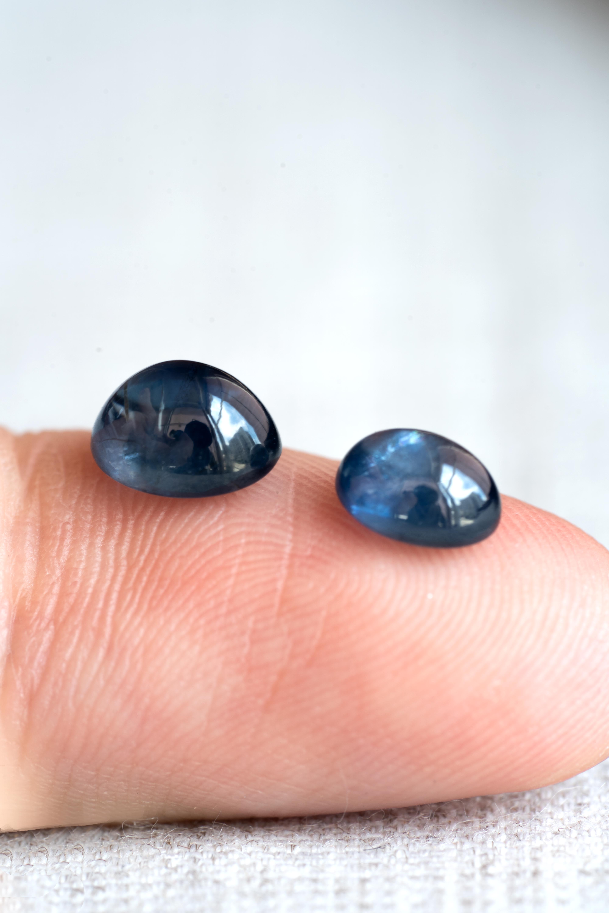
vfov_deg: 22.6
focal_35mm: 90
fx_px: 2284
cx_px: 304
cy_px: 456
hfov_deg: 15.2
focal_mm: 90
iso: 100
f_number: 8
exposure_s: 1/8
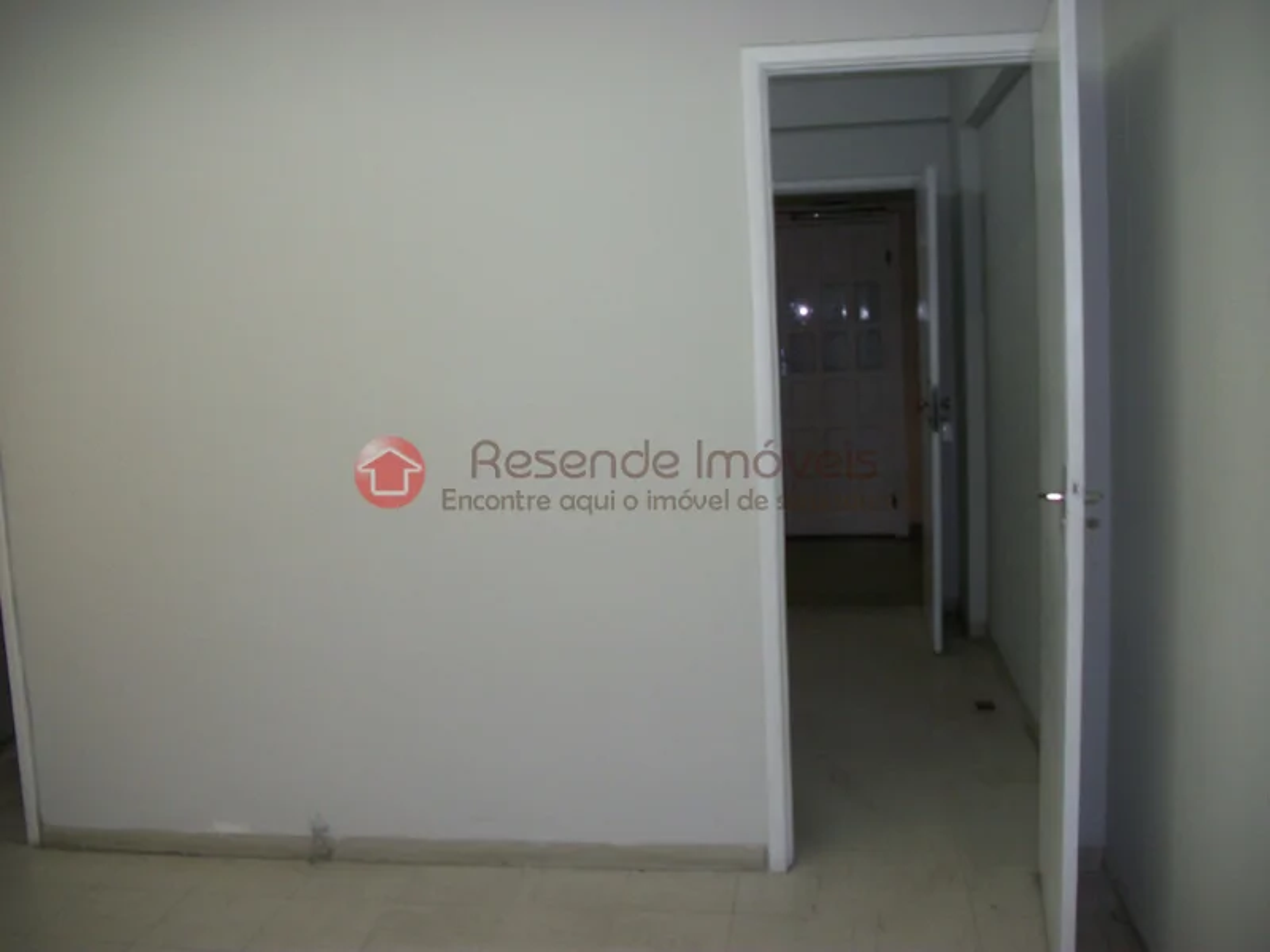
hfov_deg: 56.8
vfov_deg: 44.2
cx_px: 635
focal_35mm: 32
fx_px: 1174
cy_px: 476
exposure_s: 1/60
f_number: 2.9
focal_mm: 5.7
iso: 80
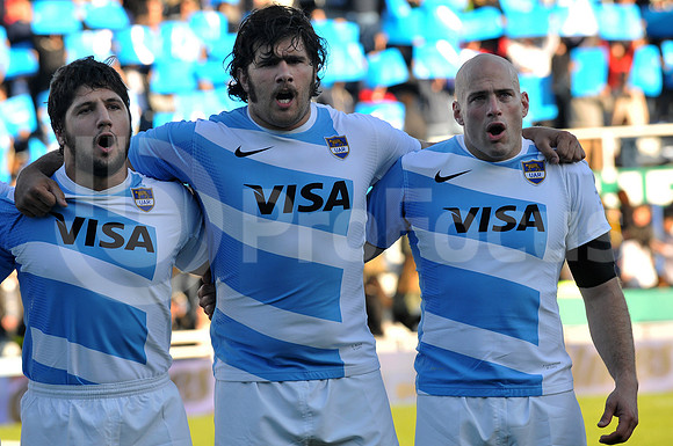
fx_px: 5600
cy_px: 223
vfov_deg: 4.6
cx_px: 336
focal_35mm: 300
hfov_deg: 6.9
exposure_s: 1/320
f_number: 5.6
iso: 400
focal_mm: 200
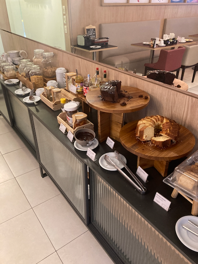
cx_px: 99
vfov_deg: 63.4
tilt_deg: -30.4
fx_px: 214
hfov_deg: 49.7
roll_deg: -1.5
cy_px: 132
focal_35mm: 28
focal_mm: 3.99
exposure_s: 1/40
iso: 320
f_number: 1.8
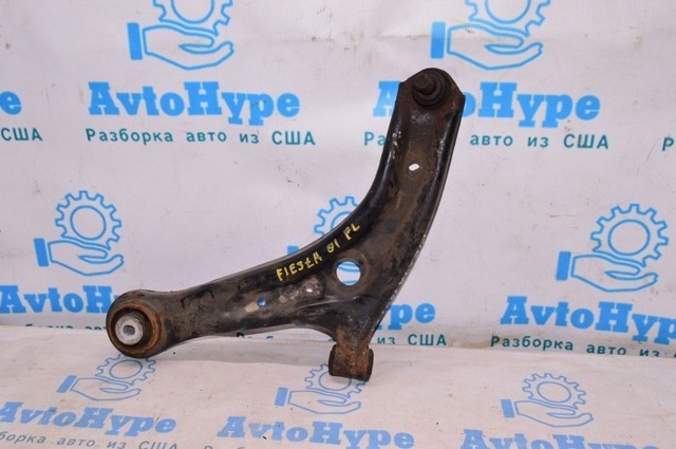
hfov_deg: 53.2
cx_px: 338
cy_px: 224
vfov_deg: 36.8
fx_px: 675
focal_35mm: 36
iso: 1600
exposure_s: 1/200
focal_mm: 24
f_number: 8
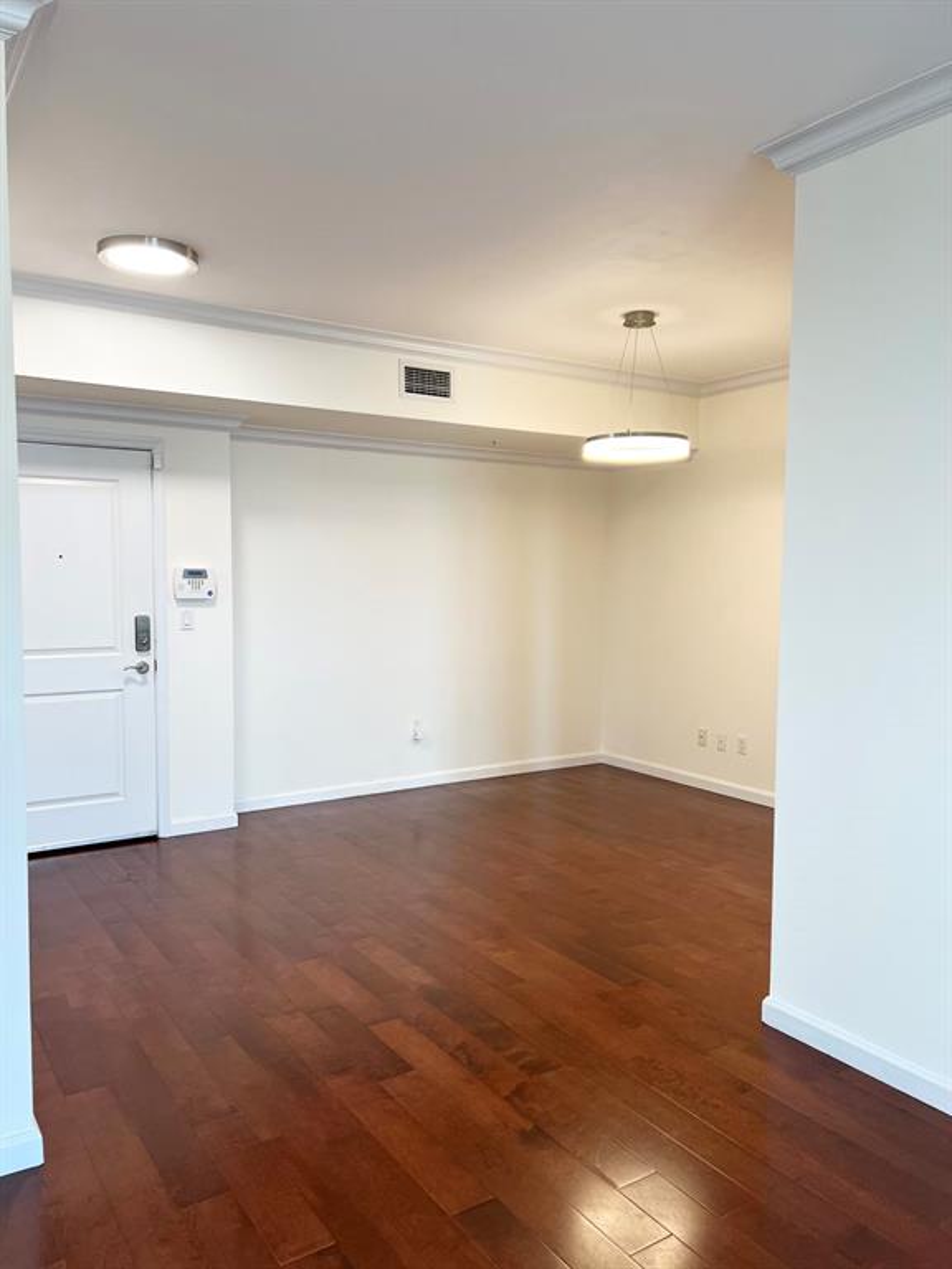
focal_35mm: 26
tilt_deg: -3.6
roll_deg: -0.5
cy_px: 634
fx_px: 953
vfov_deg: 67.3
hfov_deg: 53.1
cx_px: 476
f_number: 1.5
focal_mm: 5.7
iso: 125
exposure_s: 1/120
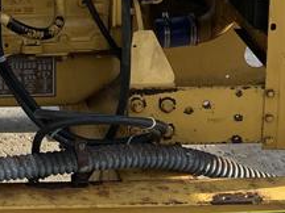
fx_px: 1268
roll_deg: +1.8
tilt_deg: -14.2
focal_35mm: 154
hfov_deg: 12.3
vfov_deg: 9.4
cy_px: -100
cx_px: -112
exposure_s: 1/797
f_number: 1.5
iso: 50
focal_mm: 5.7
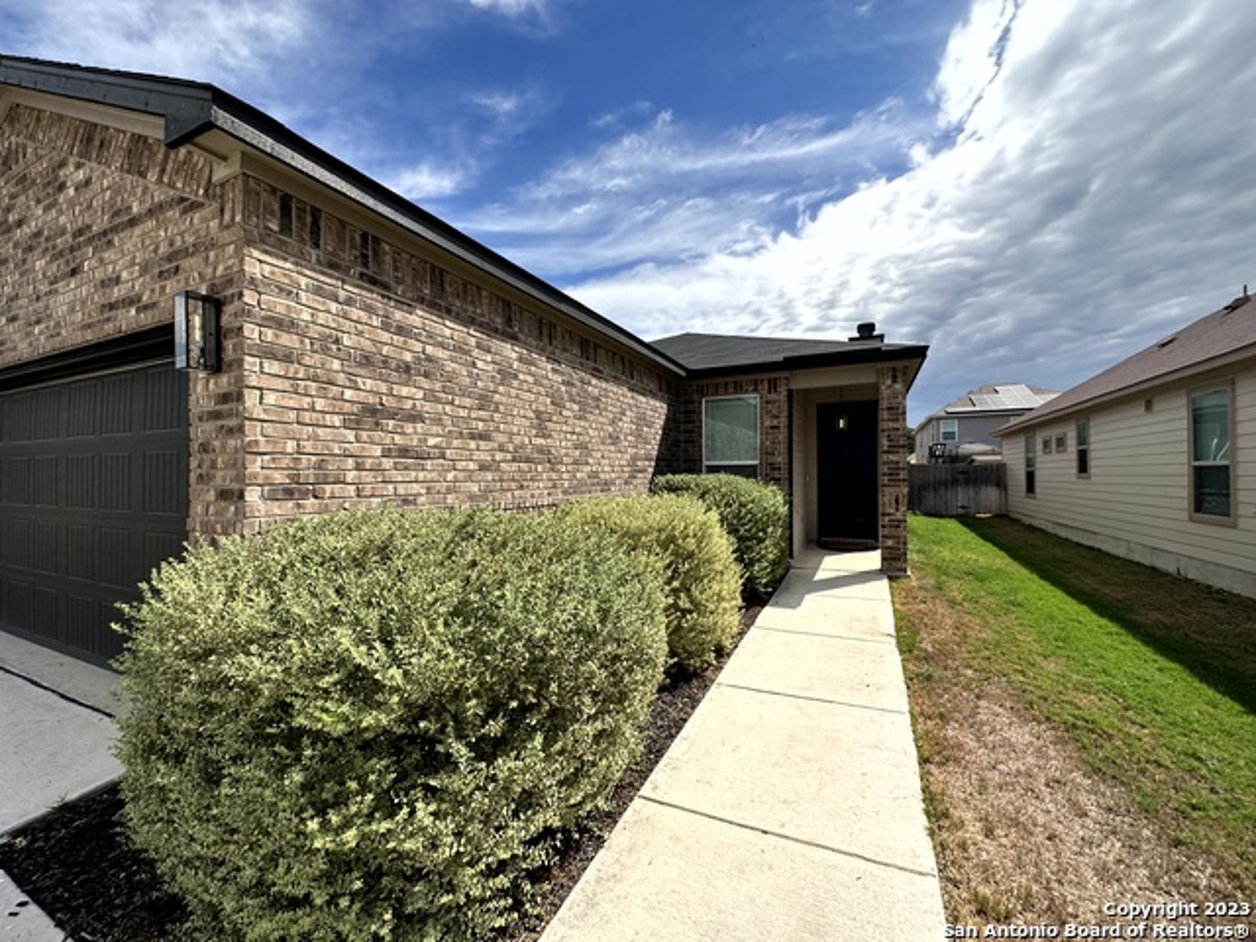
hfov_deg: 102.1
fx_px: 508
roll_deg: +3.0
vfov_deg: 85.7
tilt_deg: -0.2
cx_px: 628
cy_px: 471
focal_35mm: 14
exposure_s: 1/2747
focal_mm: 2.22
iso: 50
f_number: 2.2
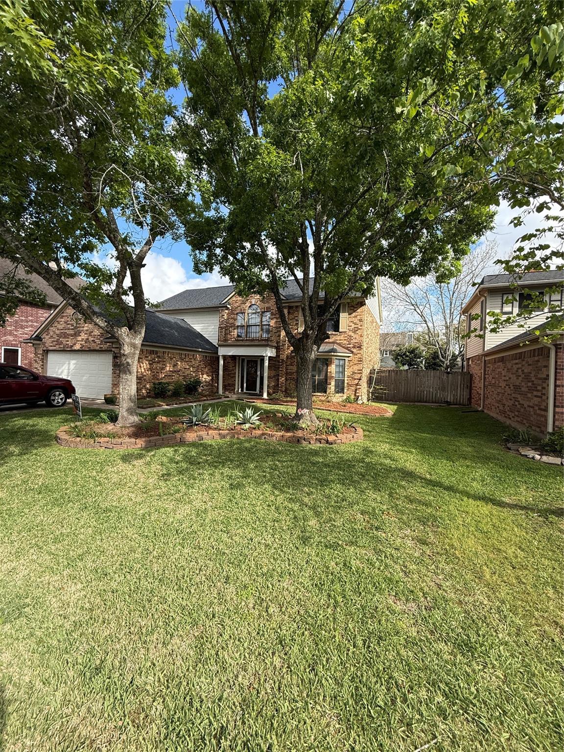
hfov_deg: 85.7
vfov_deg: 102.1
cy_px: 376
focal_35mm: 14
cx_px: 282
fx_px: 304
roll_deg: -3.0
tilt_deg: -0.2
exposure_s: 1/942
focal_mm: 2.22
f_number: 2.2
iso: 64
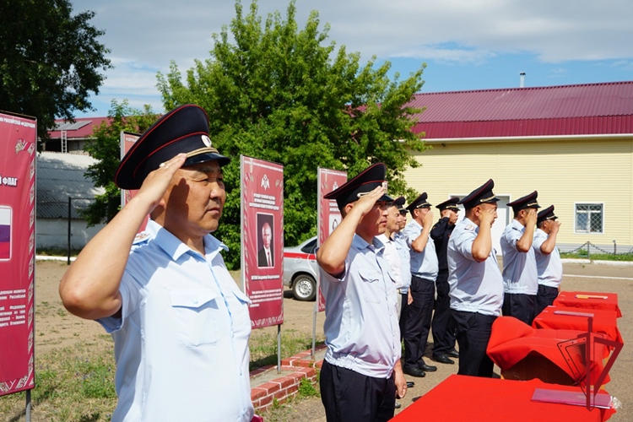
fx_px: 765
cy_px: 211
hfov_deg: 45.0
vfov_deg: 30.8
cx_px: 316
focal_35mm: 44
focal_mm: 29
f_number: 5
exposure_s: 1/800
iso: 100
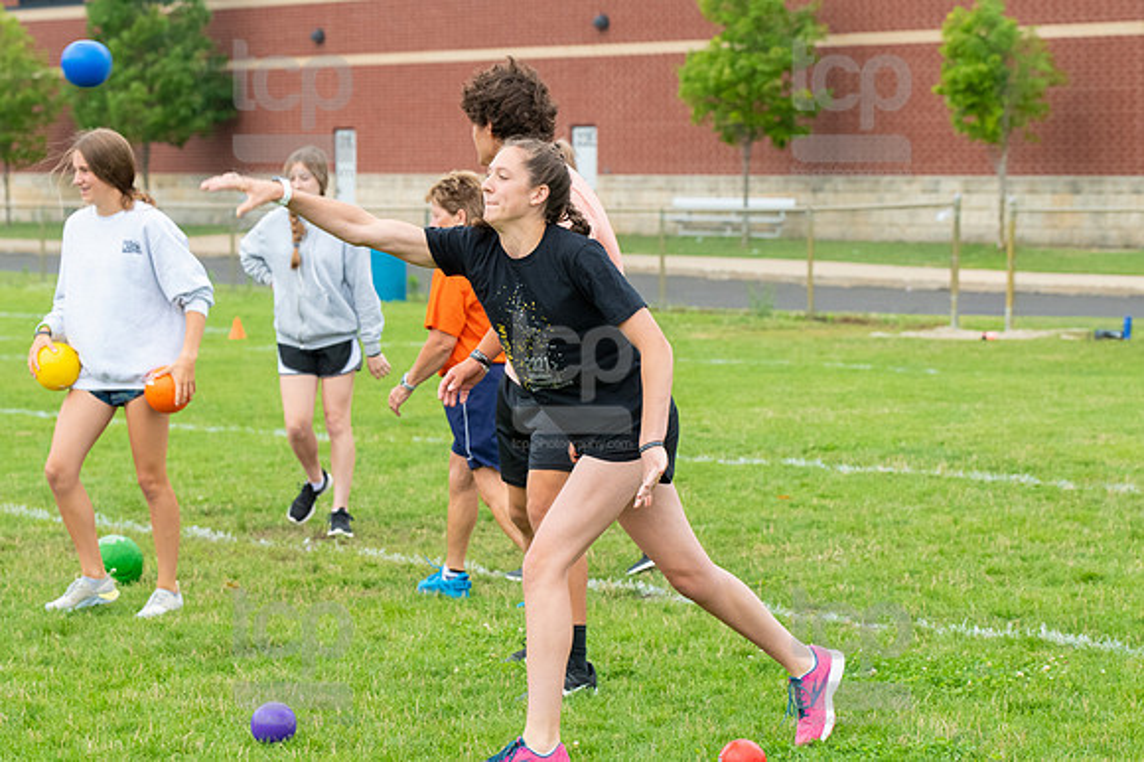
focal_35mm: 150
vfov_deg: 9.1
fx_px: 4764
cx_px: 572
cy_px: 381
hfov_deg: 13.7
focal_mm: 100
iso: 1250
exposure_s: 1/1000
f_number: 5.6
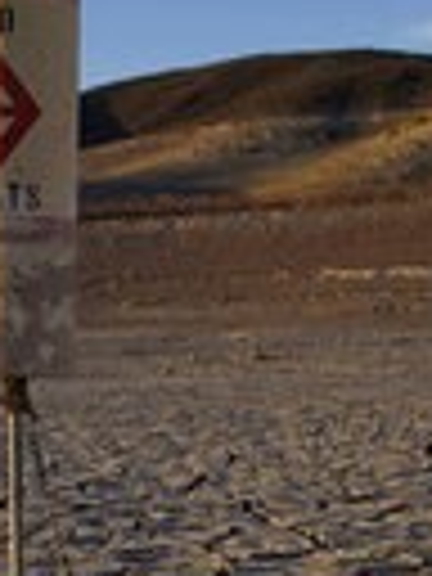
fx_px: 1531
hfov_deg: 15.8
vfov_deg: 20.8
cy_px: 529
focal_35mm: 92
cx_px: 14
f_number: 2.2
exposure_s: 1/2000
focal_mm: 24
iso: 100
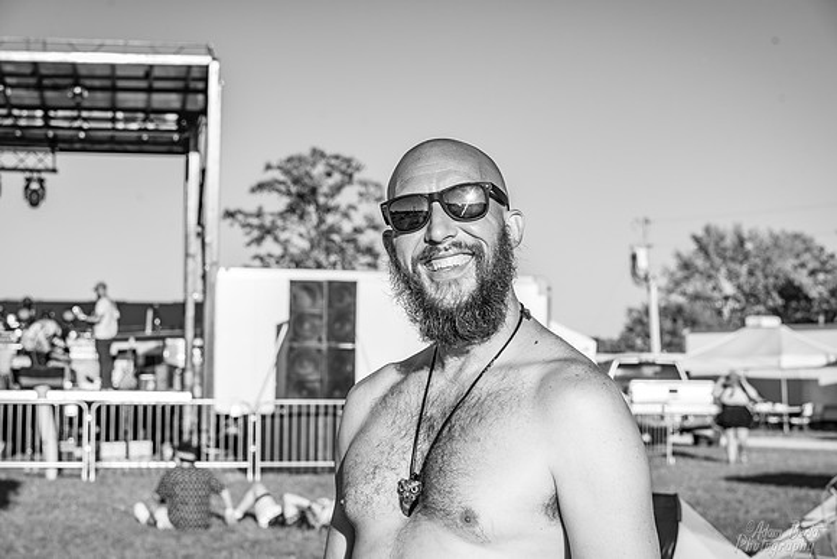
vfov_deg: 18.2
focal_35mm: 75
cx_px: 418
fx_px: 1744
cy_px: 280
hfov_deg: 27.0
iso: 125
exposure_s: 1/160
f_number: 9
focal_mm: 75
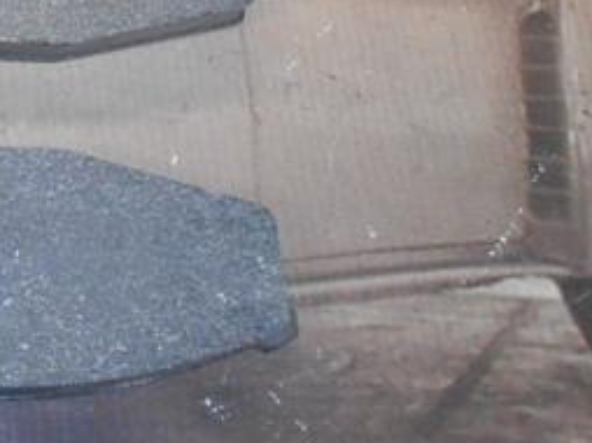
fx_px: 1401
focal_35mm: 82
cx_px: -317
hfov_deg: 20.2
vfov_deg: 17.2
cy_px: -70
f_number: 3.5
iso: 400
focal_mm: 4.6
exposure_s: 1/30
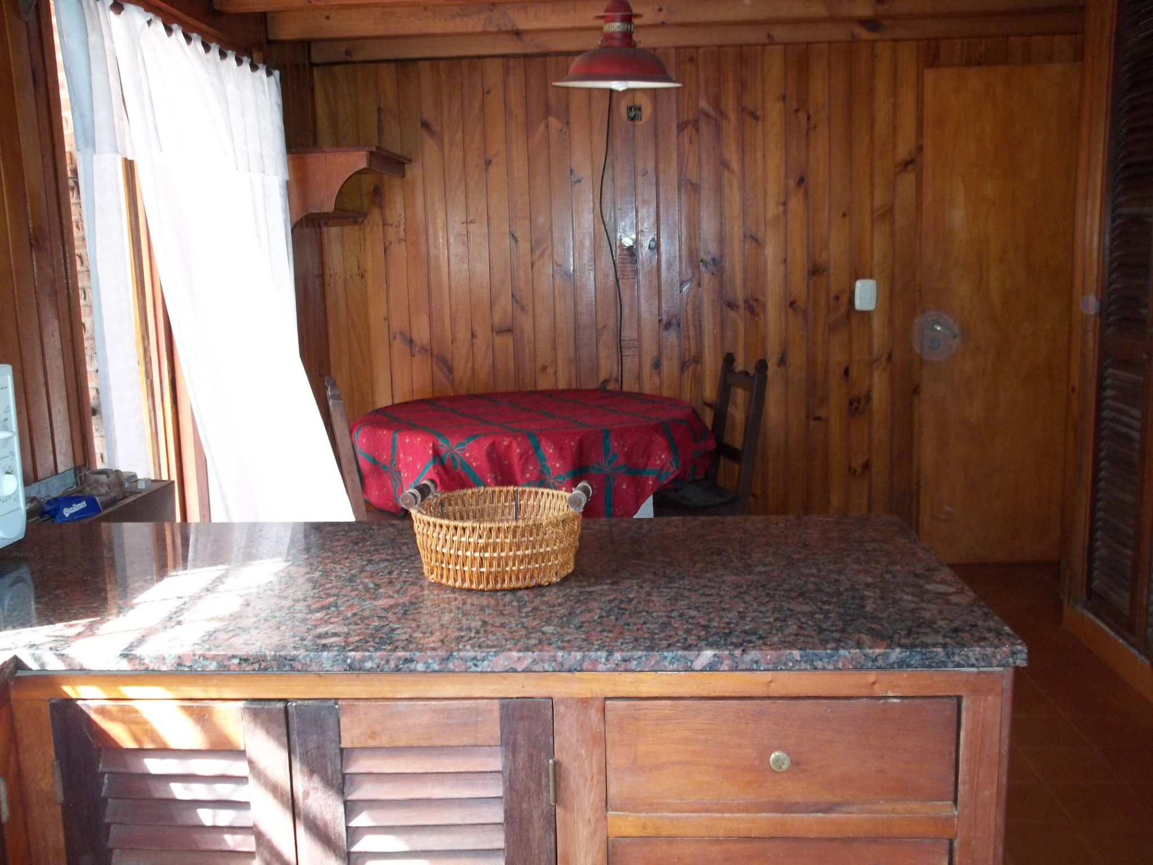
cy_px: 432
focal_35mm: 33
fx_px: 1099
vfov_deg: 42.9
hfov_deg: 55.4
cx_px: 576
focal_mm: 5.9
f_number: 3.3
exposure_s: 1/30
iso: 160
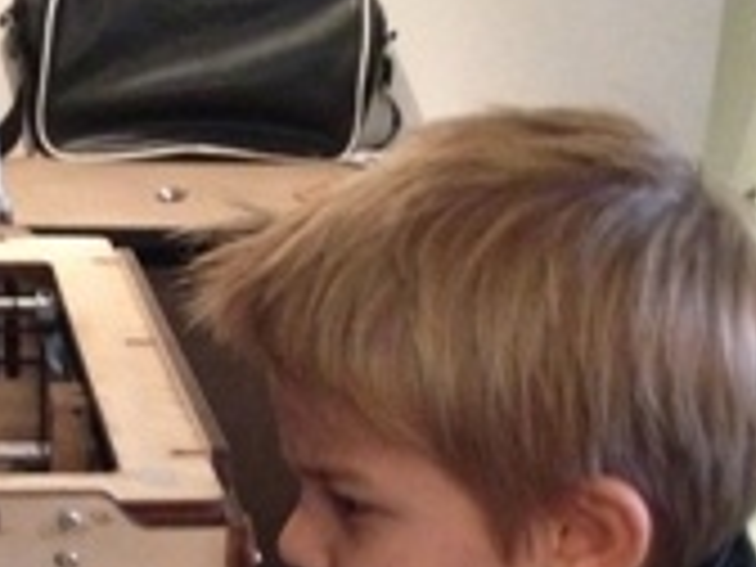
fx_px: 2228
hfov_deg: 19.1
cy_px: 709
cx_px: 198
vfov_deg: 14.0
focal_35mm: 102
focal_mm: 4.28
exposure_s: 1/15
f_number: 2.4
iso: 800
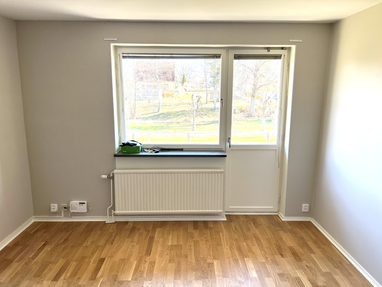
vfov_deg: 53.1
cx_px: 191
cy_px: 144
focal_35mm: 26
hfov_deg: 67.3
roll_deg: -0.1
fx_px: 287
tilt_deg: -10.7
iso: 64
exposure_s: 1/163
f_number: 1.5
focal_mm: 5.7
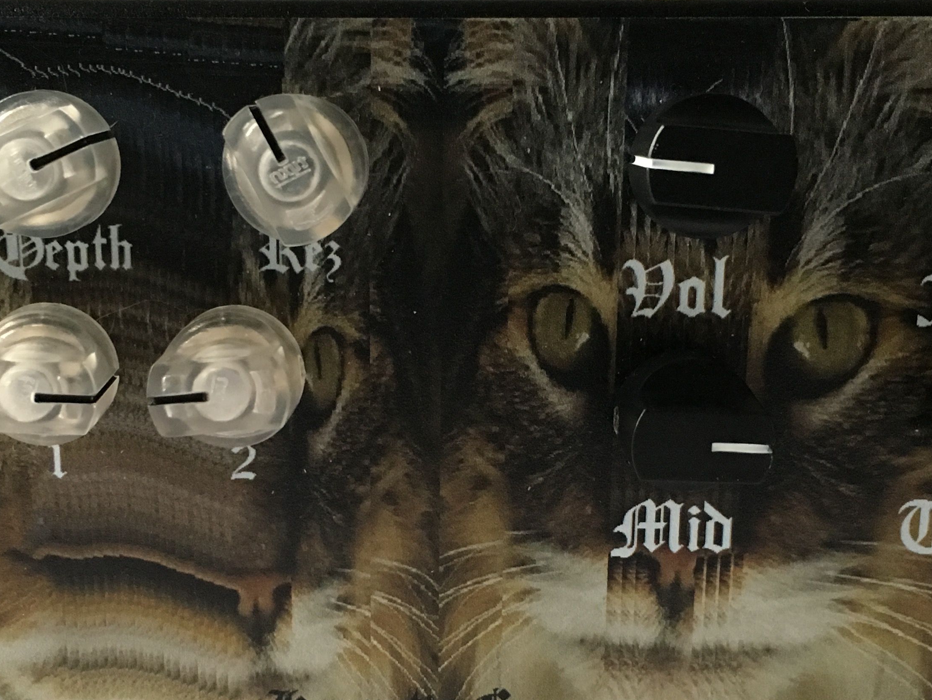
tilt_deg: -9.8
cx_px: 397
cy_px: 438
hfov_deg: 36.1
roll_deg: +0.6
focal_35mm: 53
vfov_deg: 27.4
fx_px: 1427
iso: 200
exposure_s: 1/30
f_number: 2.2
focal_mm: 4.15
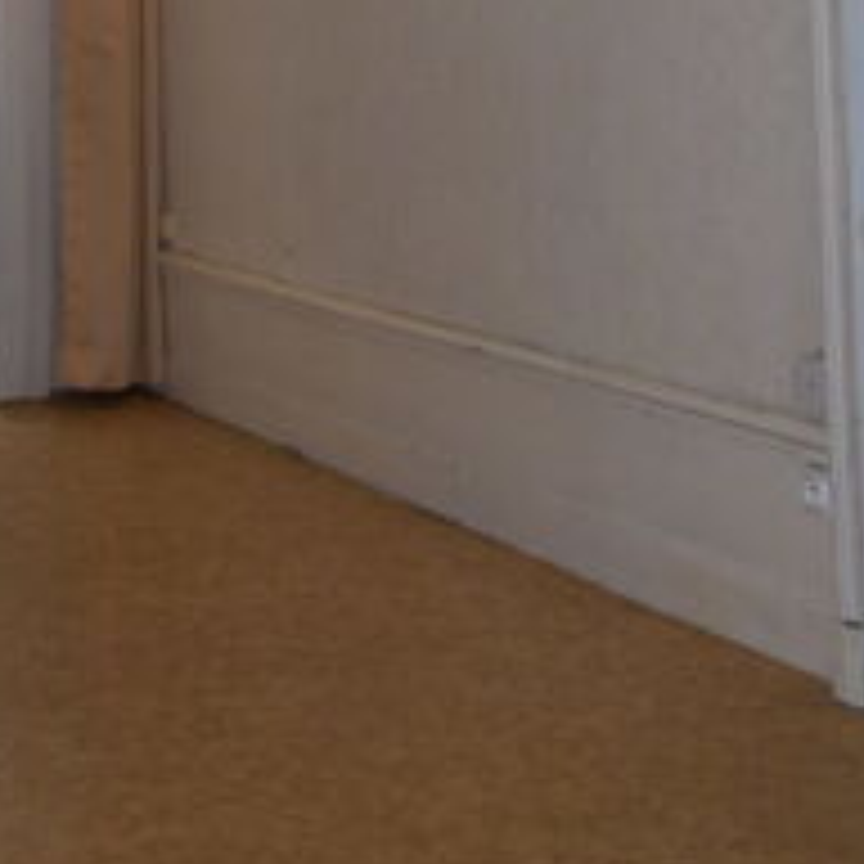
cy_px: -124
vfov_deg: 23.0
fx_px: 1977
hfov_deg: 24.3
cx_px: 194
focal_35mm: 70
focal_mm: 22
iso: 450
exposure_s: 1/60
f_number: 3.8
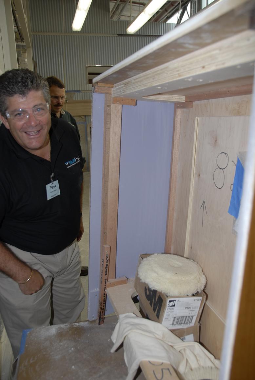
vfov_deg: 61.9
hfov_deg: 43.7
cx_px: 128
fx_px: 318
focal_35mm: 30
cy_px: 190
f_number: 4
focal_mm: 20
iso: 100
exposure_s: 1/60
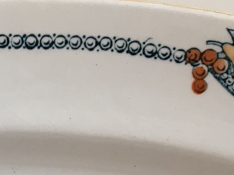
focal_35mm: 97
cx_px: 6
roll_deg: +0.5
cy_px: 227
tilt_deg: -20.0
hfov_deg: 19.7
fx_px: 656
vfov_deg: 14.6
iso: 32
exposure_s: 1/33
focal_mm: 4.15
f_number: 2.2
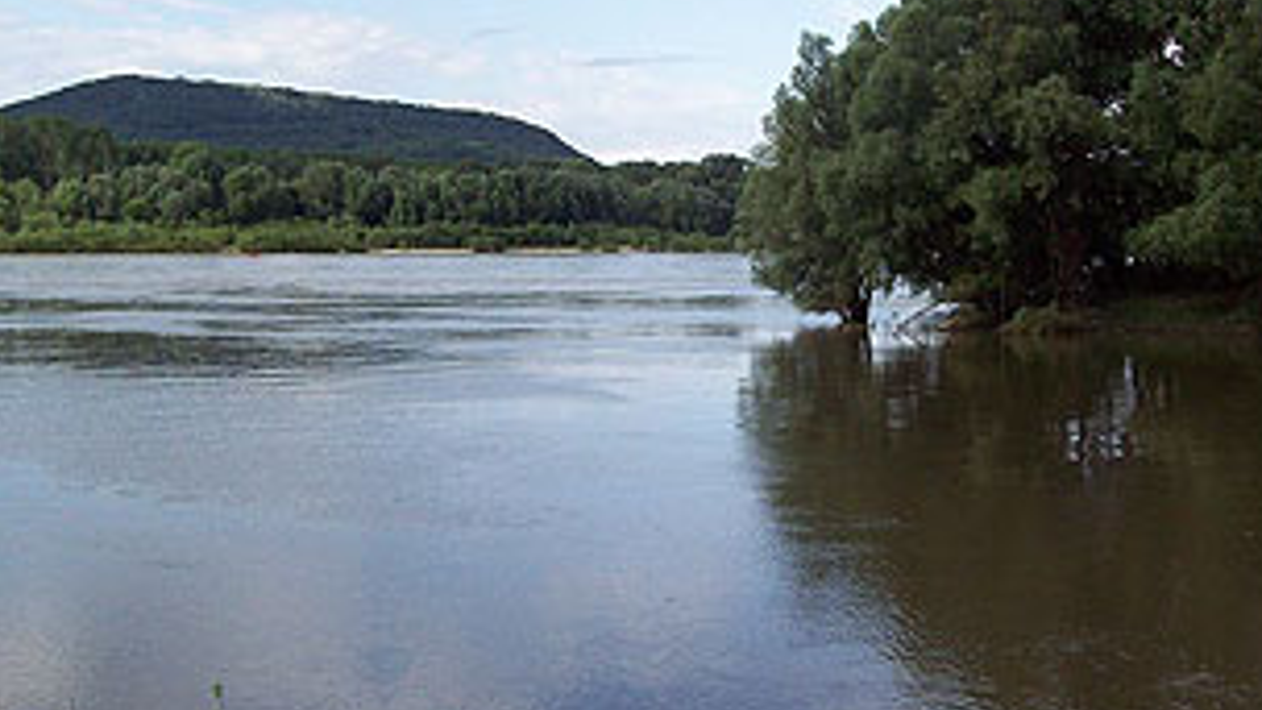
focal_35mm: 58
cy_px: 237
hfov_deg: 35.9
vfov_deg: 20.7
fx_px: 1941
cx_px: 731
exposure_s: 1/383
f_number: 4.8
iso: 80
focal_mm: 6
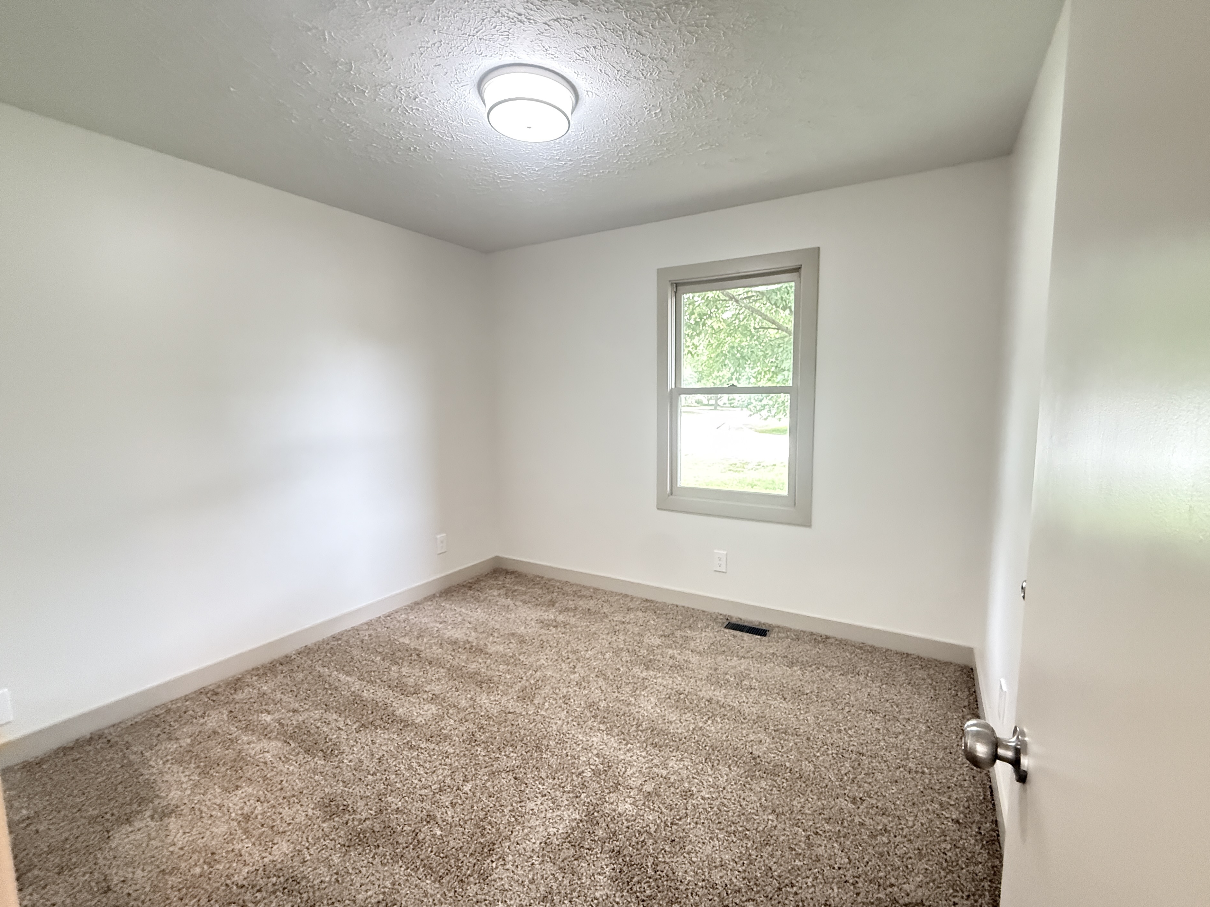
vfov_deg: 81.7
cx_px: 641
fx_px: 524
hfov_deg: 98.1
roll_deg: +0.0
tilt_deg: -6.5
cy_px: 450
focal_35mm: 15
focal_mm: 2.22
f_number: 2.2
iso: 800
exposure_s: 1/60
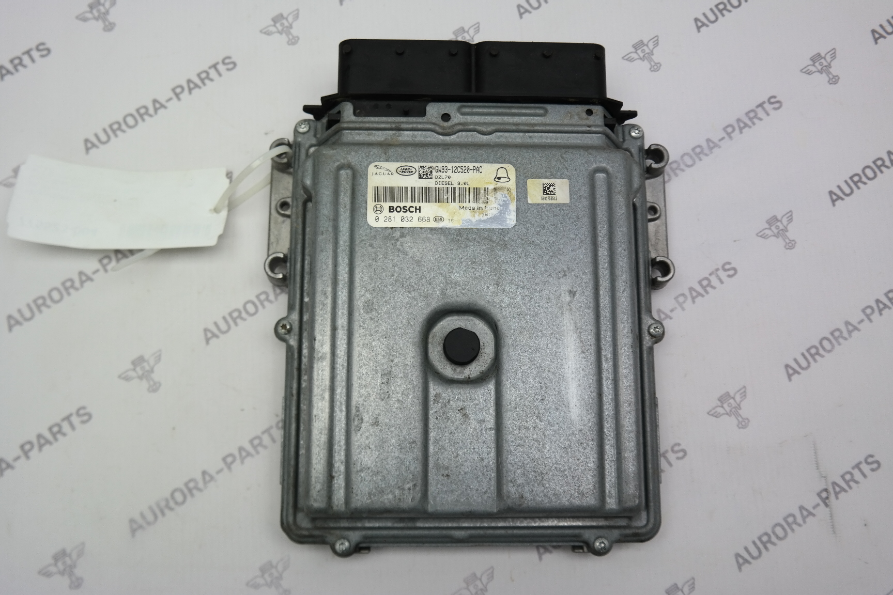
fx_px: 943
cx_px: 446
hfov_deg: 50.7
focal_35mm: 38
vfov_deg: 35.1
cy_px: 298
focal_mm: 25
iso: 200
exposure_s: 1/100
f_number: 4
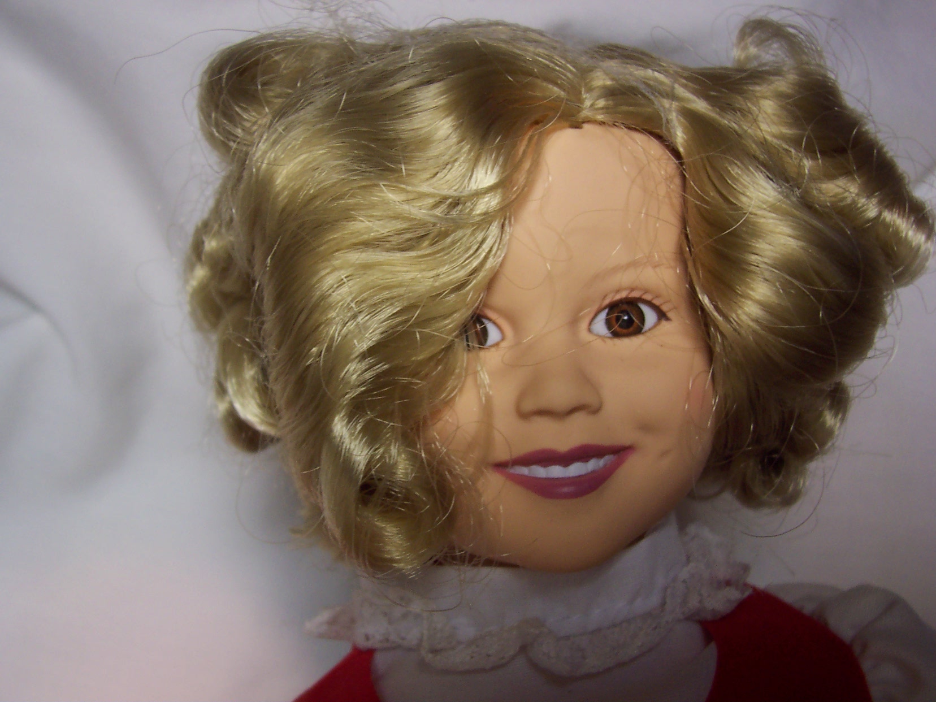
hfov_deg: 50.1
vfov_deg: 38.7
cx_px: 468
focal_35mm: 37
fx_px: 1000
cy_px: 351
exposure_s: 1/45
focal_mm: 5.6
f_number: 2.8
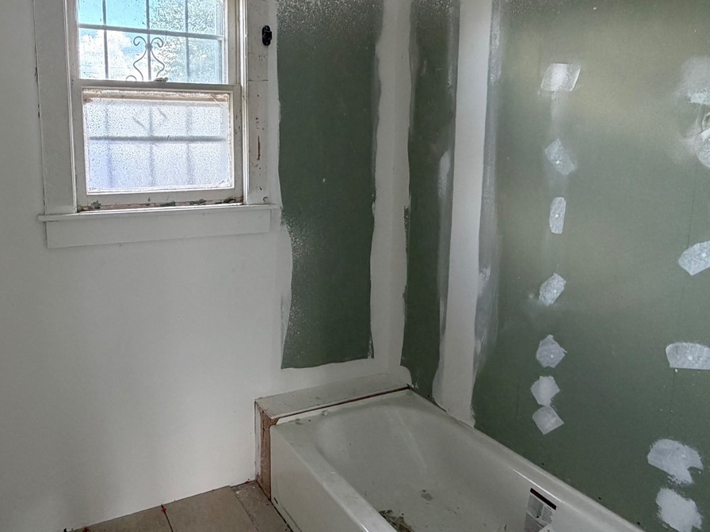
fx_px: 513
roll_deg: +1.1
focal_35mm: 25
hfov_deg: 67.7
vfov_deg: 54.6
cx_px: 245
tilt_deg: -6.5
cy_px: 218
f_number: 2.2
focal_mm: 2.22
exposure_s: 1/88
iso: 320
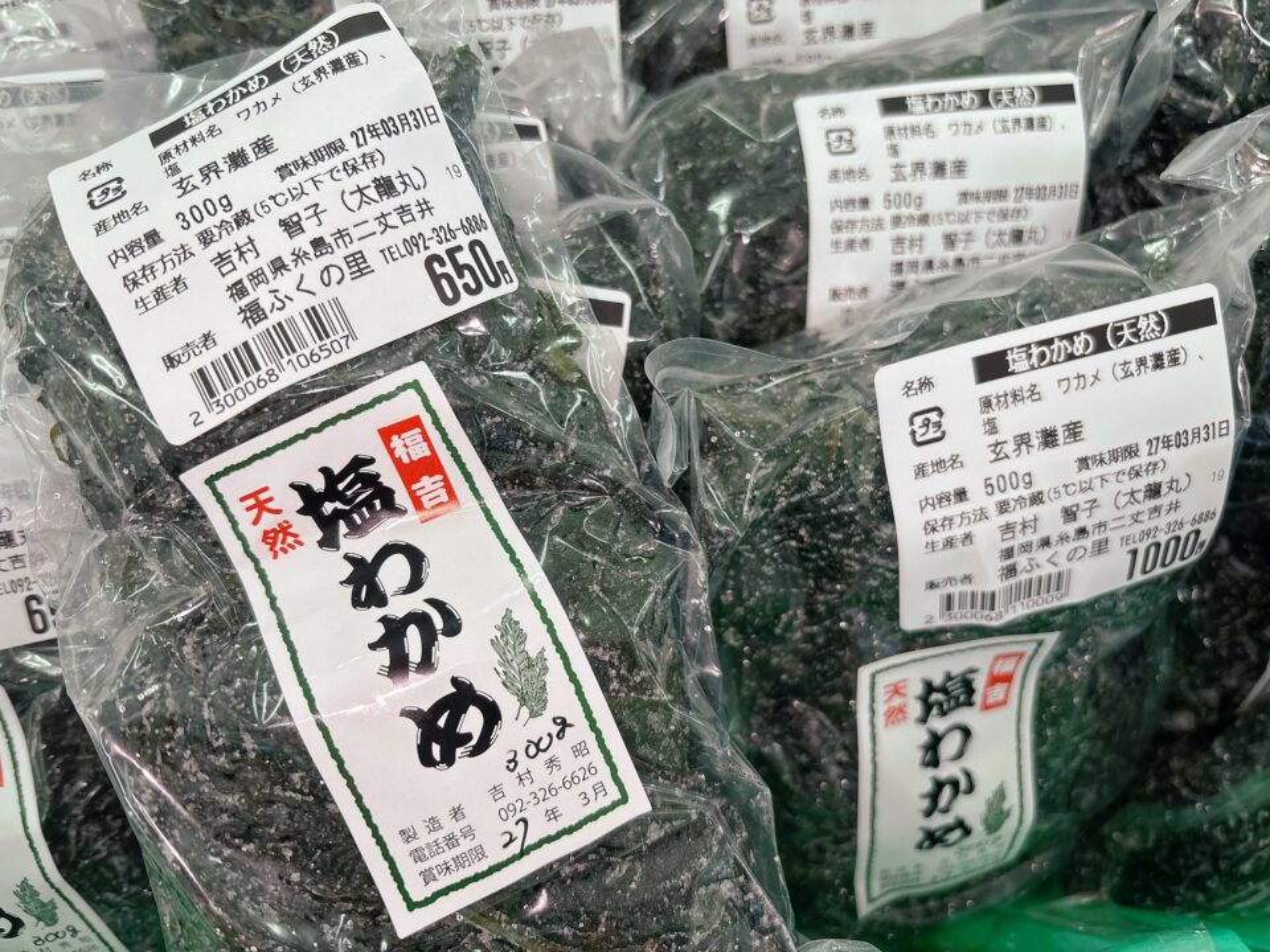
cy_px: 476
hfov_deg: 67.3
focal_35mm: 26
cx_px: 635
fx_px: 954
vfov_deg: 53.1
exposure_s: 1/121
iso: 100
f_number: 1.6
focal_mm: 5.96
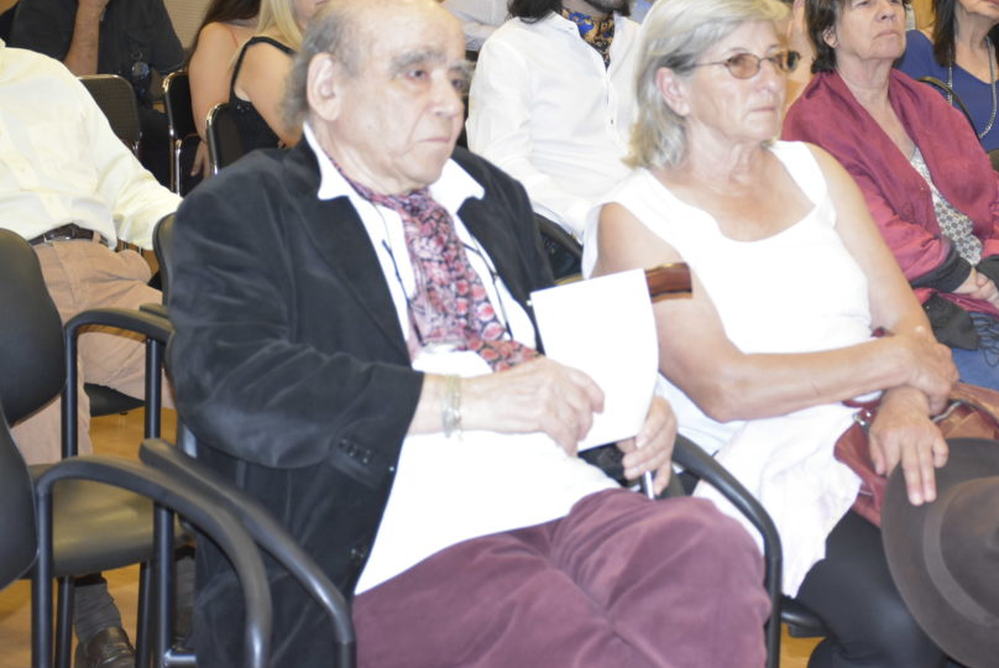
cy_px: 256
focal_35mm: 95
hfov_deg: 21.4
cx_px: 554
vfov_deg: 14.4
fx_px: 2638
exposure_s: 1/60
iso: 1600
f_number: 5.6
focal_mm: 50
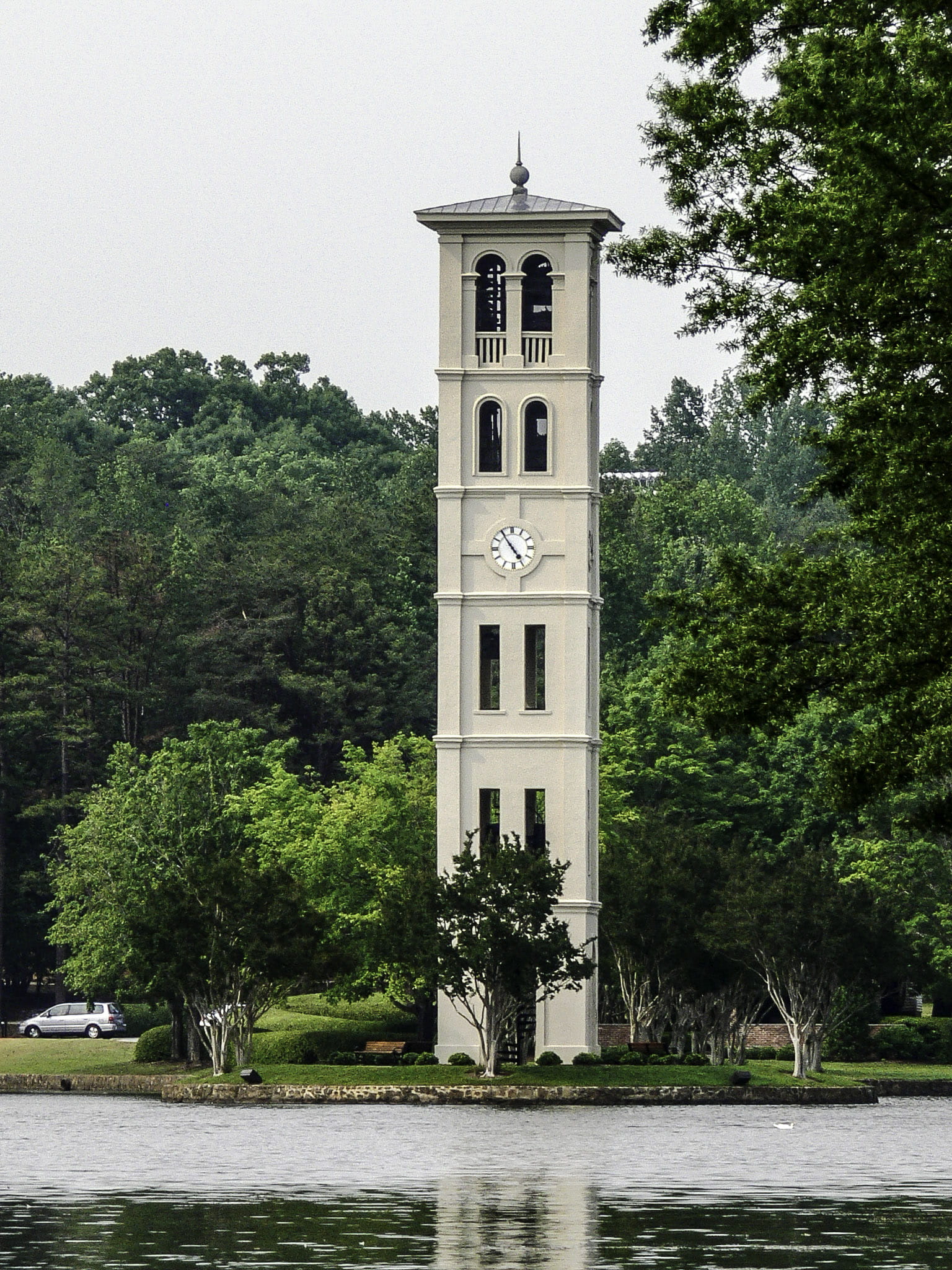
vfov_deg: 6.2
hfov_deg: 4.6
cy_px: 635
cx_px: 476
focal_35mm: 320
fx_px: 11734
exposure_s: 1/200
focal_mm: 42.6
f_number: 5.6
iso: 80
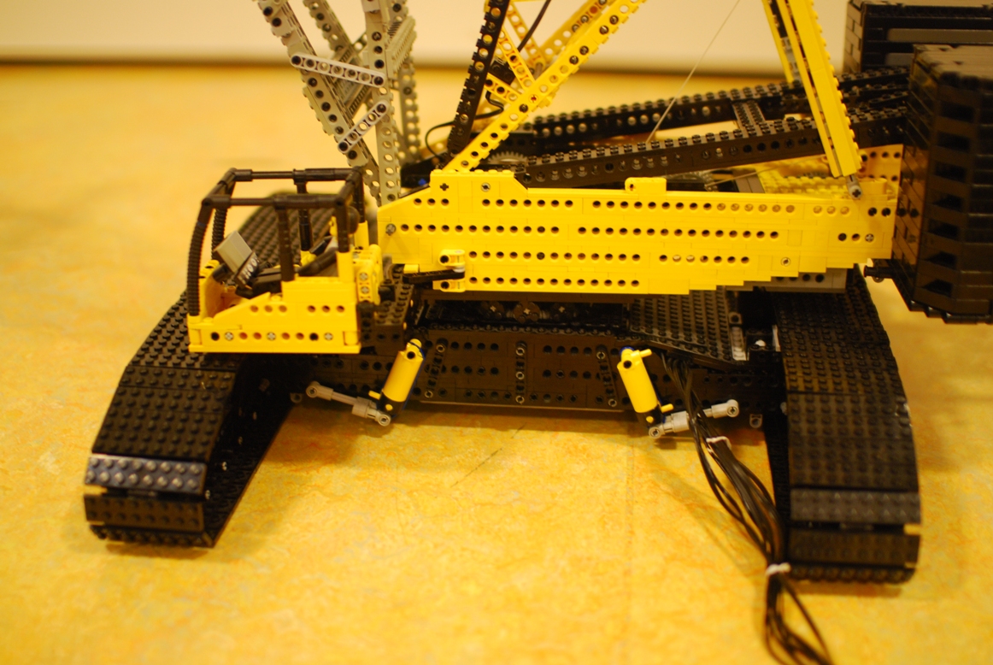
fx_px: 1243
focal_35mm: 45
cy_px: 332
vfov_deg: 29.9
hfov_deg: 43.6
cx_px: 496
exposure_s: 1/60
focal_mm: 30
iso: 320
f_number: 1.4
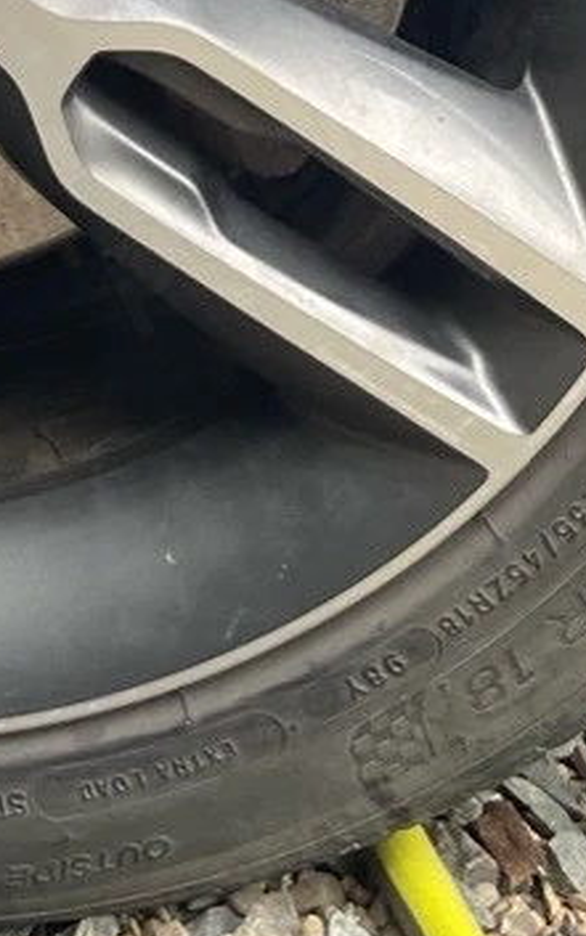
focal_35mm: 104
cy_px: -488
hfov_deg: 12.3
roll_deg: +1.7
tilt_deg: -13.7
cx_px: -133
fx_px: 2654
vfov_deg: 17.8
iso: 80
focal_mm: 4.2
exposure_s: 1/121
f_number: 1.6
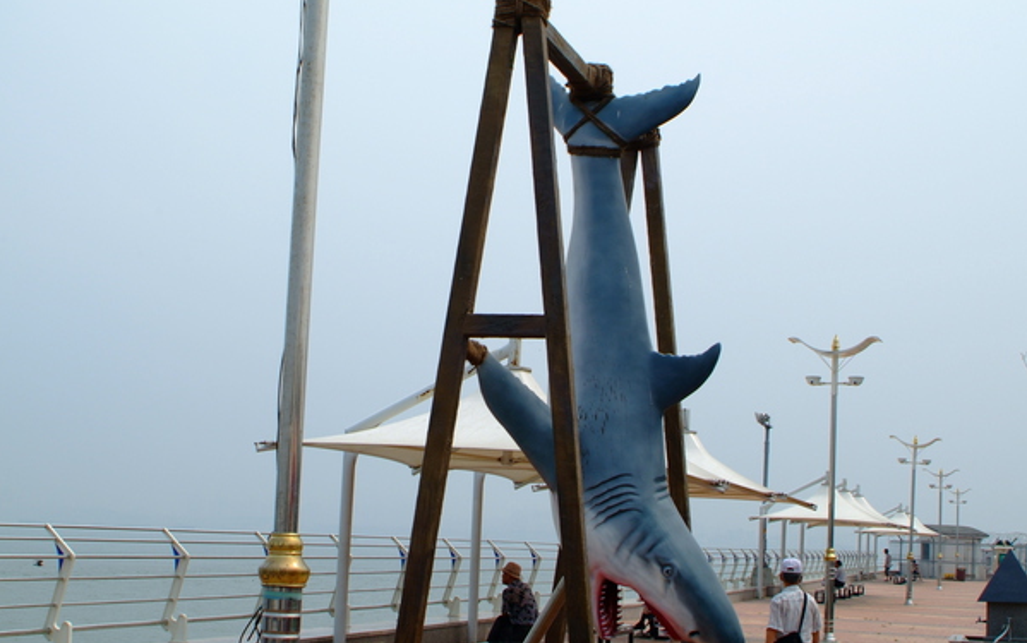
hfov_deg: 40.3
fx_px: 1400
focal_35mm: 50
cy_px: 377
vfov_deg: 25.8
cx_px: 529
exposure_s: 1/180
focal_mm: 28
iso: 100
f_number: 6.7
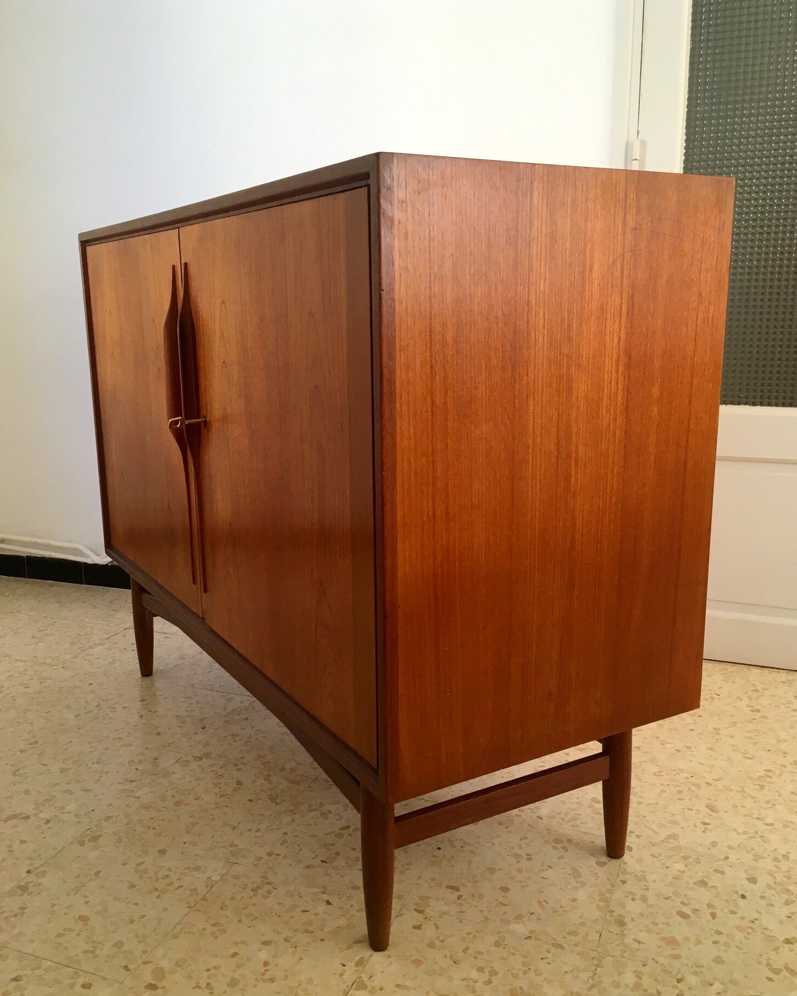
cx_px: 406
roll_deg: +1.7
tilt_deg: -12.8
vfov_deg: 57.2
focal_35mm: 31
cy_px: 510
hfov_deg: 47.1
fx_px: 914
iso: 40
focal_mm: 4.15
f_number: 2.2
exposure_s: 1/33
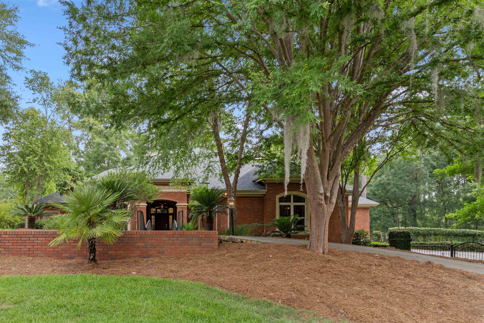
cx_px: 242
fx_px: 242
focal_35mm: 18
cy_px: 162
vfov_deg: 67.4
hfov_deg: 90.0
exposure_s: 1/20
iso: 100
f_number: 9
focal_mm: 18
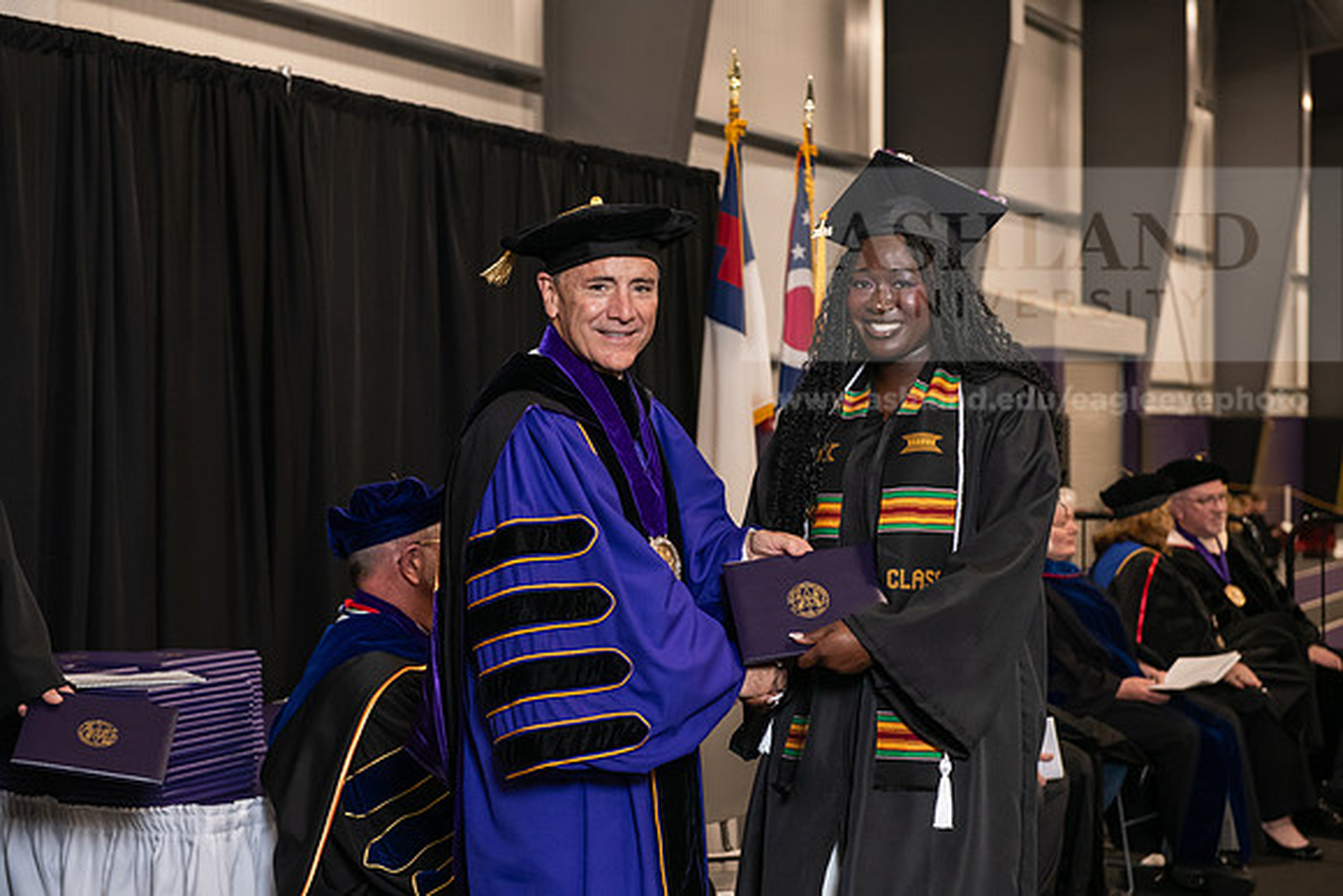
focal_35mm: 66
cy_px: 448
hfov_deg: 30.5
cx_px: 672
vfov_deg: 20.6
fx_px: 2463
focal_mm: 66
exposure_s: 1/125
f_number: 5
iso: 1600
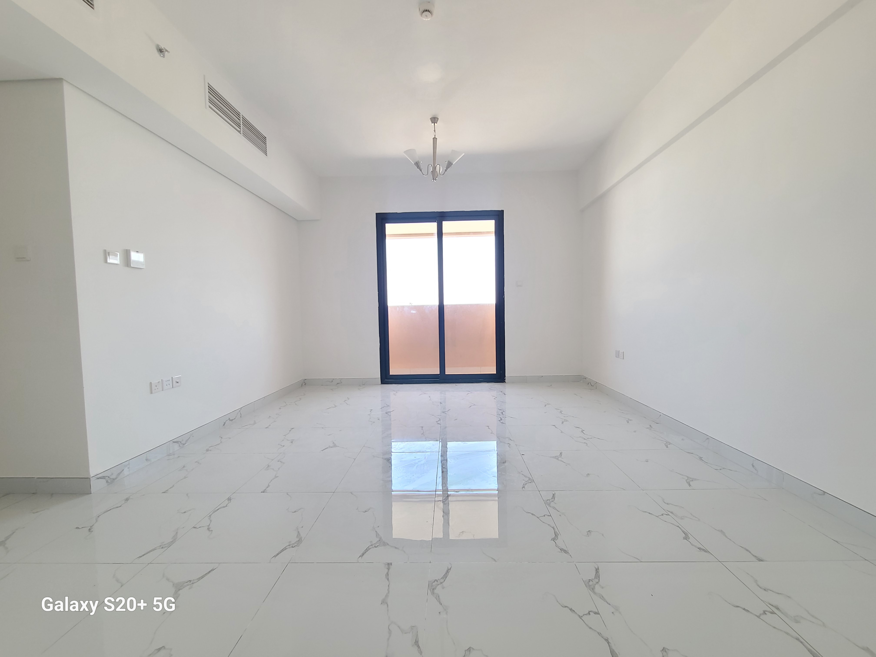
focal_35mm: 13
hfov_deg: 106.2
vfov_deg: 89.9
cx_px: 438
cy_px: 328
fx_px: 329
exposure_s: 1/50
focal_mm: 2.2
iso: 250
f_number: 2.2
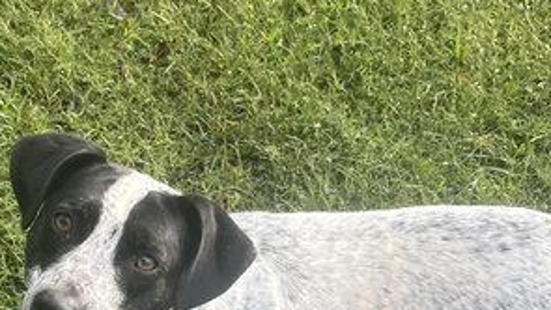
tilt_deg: -48.0
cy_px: 268
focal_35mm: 64
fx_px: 935
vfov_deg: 18.6
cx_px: 189
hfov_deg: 32.6
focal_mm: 5.1
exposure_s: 1/286
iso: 40
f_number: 1.6
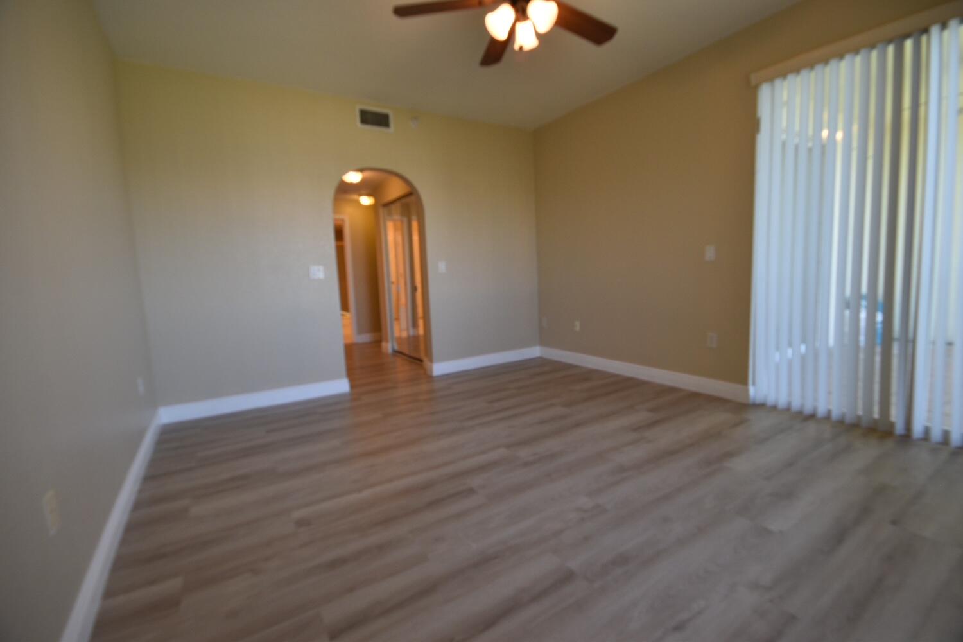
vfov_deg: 77.3
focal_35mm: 15
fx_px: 401
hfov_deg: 100.4
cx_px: 482
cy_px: 321
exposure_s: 1/25
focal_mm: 10
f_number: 7.1
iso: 320
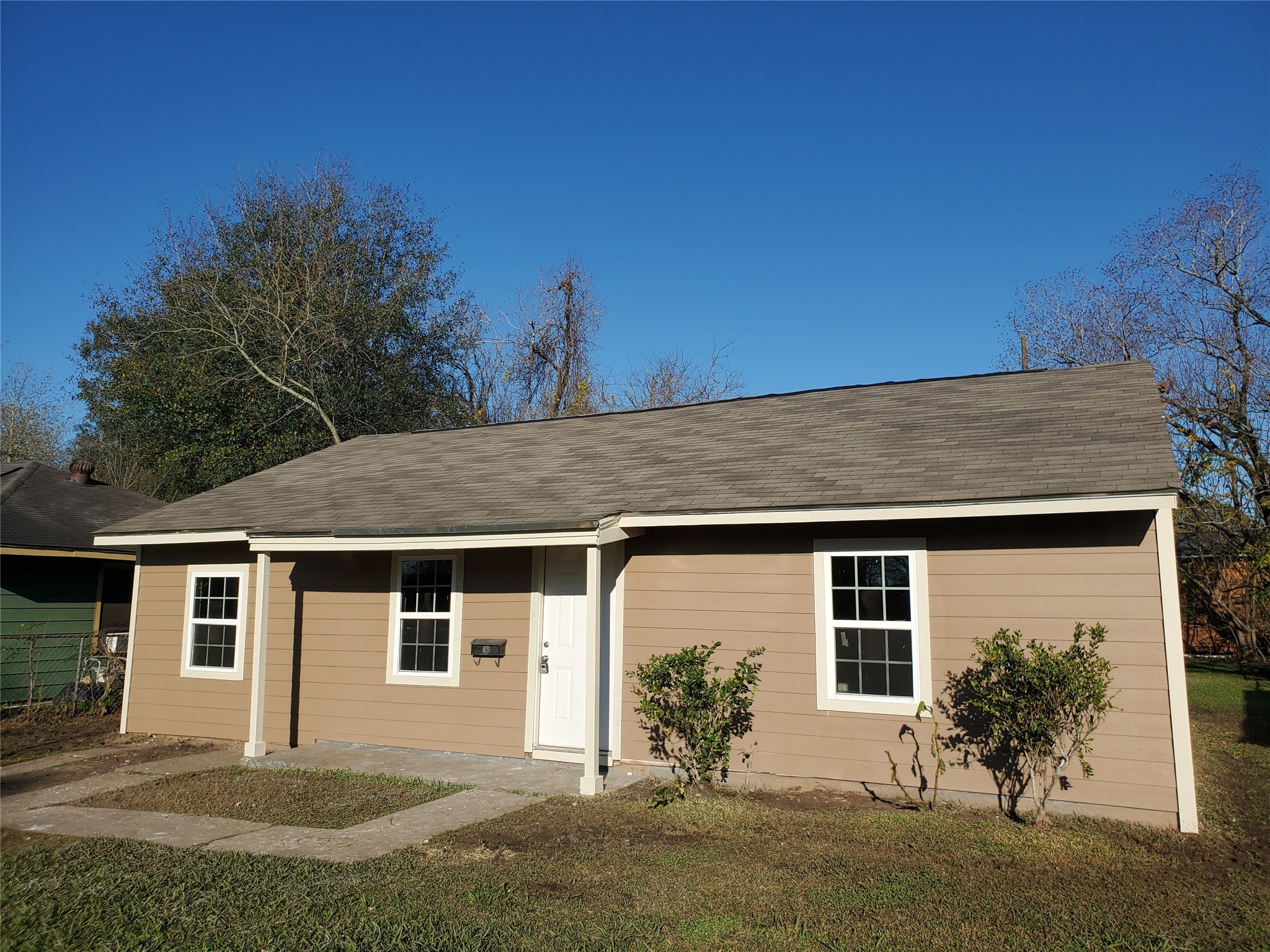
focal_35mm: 26
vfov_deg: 53.1
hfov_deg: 67.3
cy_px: 476
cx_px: 635
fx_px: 954
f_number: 2.4
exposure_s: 1/2524
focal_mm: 4.3
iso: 50
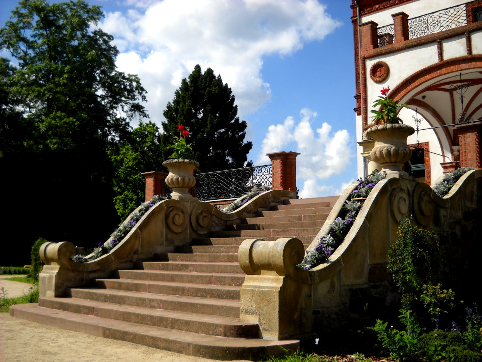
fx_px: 571
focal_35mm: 41
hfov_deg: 45.8
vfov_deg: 35.1
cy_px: 181
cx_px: 241
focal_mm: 6.72
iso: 64
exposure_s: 1/337
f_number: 5.5
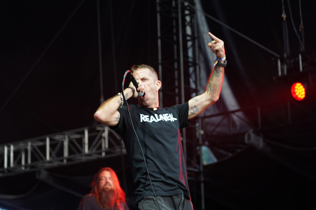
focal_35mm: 105
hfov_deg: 19.5
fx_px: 922
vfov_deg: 13.0
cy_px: 105
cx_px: 158
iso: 500
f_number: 4
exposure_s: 1/125
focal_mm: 105
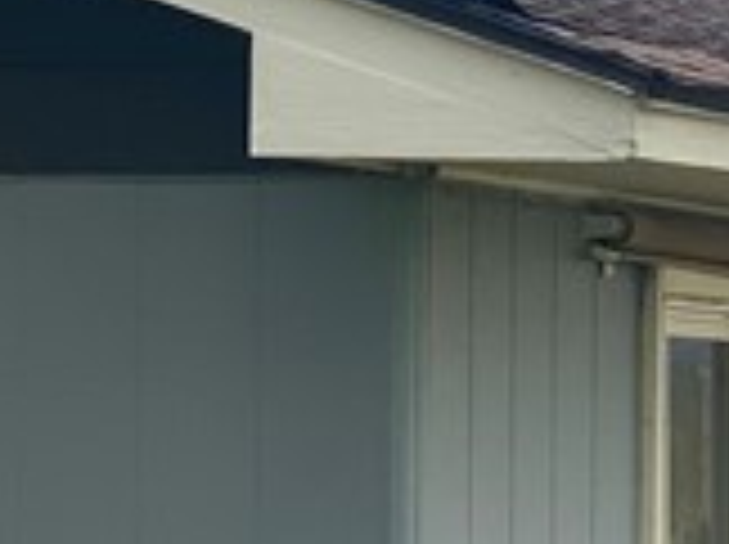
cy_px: 436
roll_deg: -1.1
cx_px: 963
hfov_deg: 6.0
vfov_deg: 4.5
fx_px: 6918
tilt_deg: +1.2
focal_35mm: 329
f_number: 2.4
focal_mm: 6
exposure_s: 1/169
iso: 16
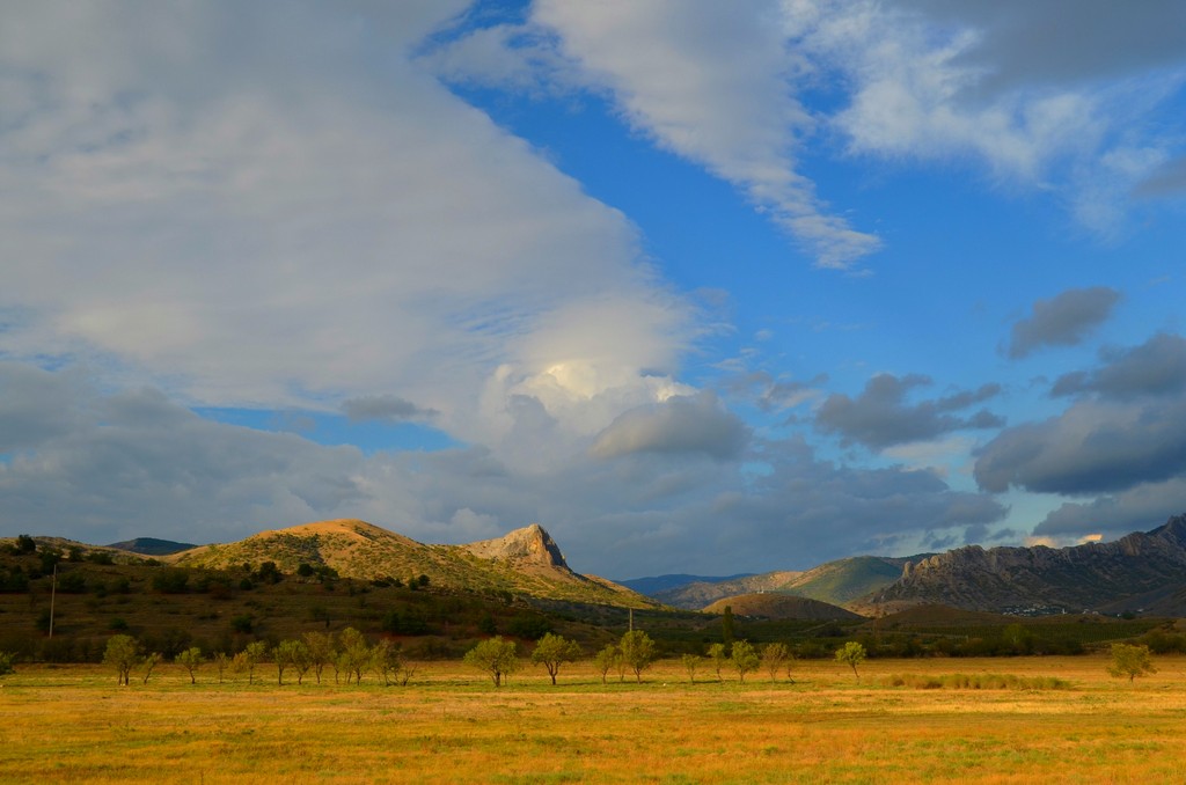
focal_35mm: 39
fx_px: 1282
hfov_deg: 49.6
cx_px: 593
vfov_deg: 34.1
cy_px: 392
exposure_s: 1/125
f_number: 8
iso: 100
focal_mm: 26
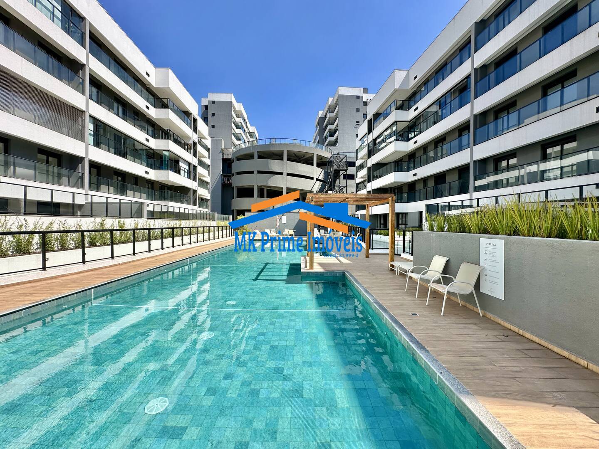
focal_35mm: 14
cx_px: 300
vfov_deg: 85.7
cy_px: 224
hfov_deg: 102.1
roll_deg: -1.1
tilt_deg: +0.1
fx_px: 242
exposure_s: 1/1335
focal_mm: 2.22
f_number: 2.2
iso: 40
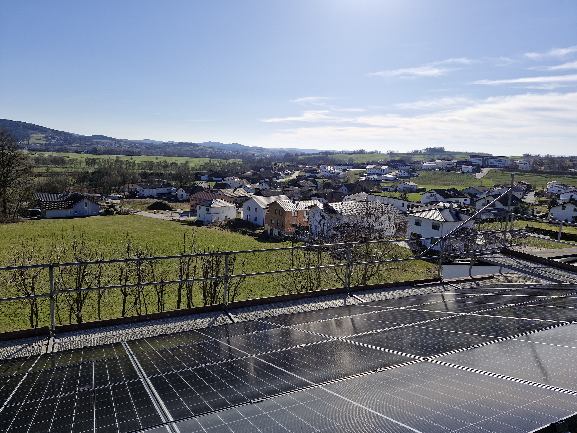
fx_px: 383
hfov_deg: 73.9
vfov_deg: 58.9
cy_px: 216
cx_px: 288
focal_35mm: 23
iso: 50
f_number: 1.8
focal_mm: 5.54
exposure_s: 1/26316
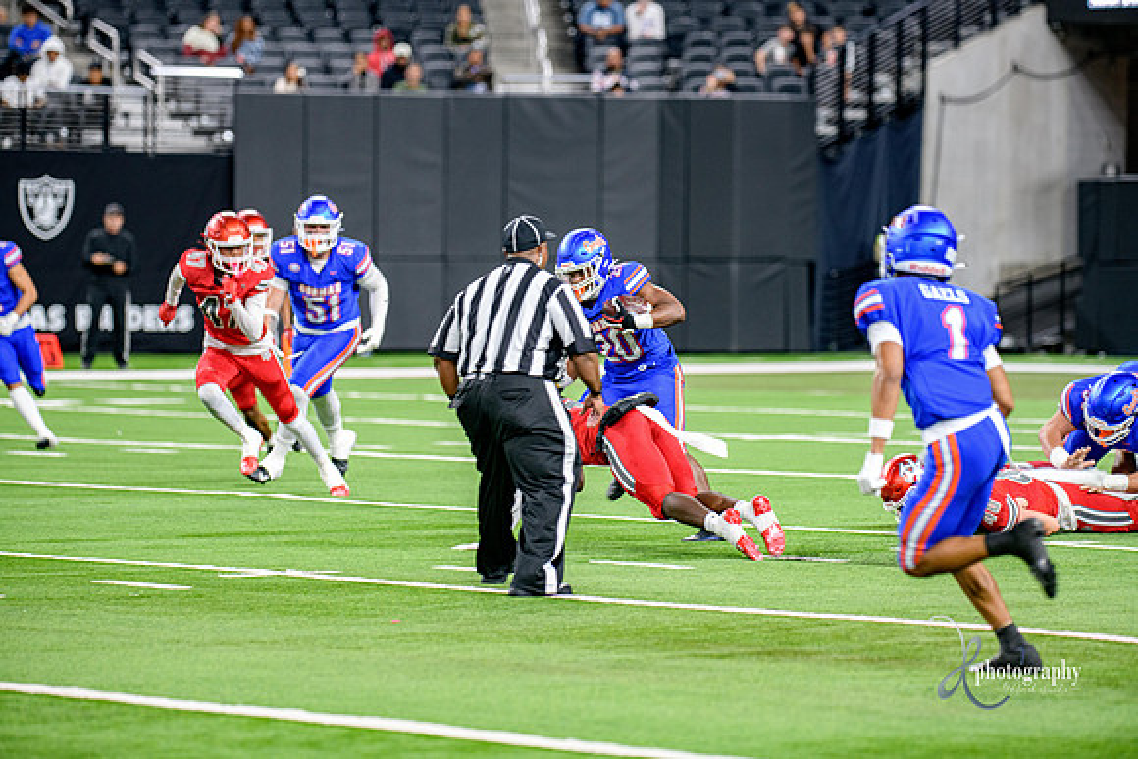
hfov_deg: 10.5
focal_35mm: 195
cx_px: 569
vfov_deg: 7.0
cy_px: 380
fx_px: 6165
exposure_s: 1/400
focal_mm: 195
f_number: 2.8
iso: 1250
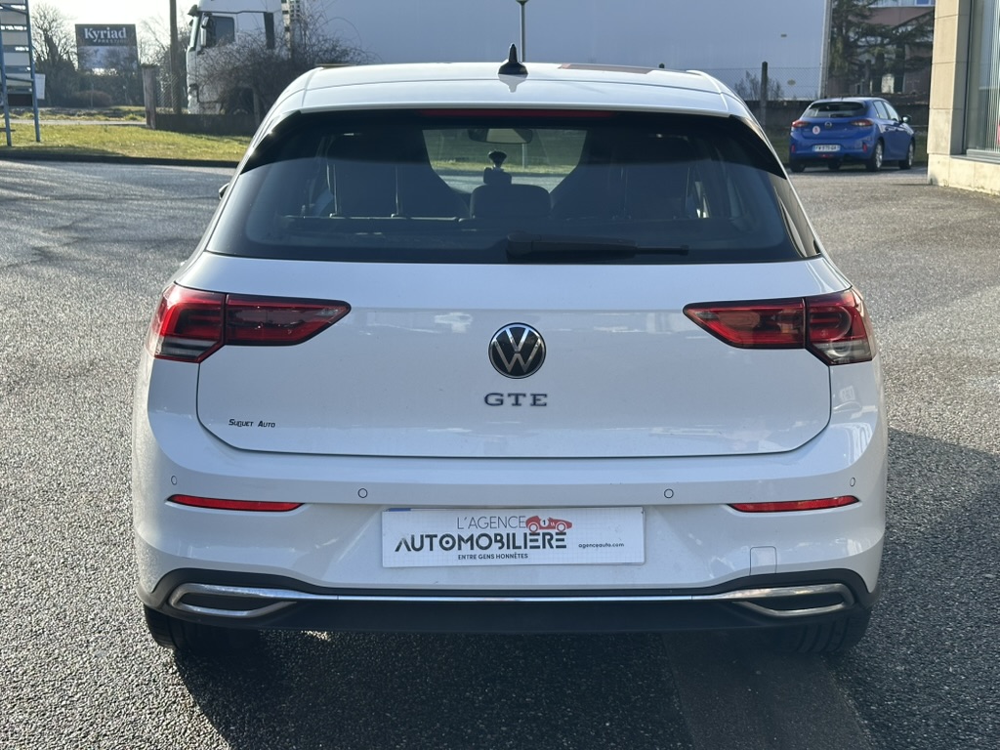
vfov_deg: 30.3
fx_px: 1387
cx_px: 500
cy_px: 375
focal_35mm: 48
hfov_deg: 39.7
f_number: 1.78
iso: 64
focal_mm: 6.86
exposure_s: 1/1783
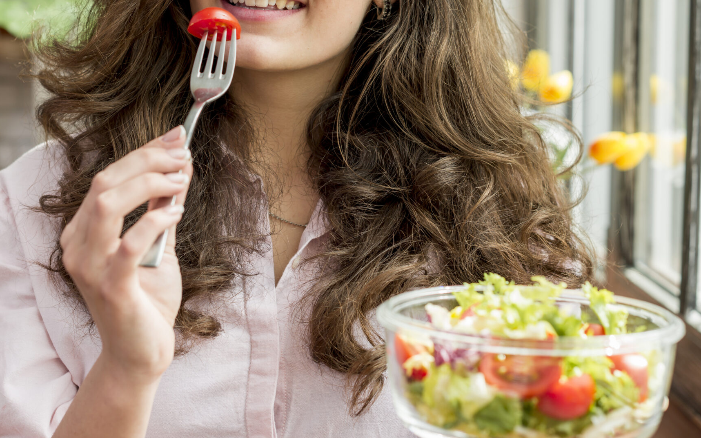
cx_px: 293
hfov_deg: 27.1
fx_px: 1452
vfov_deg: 17.0
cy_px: 96
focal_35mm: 76
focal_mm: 50
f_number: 4
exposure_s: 1/160
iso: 125
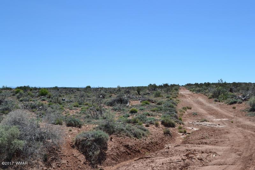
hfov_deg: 49.6
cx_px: 128
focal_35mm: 39
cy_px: 85
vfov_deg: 34.2
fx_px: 276
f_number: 8
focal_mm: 26
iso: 100
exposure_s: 1/250
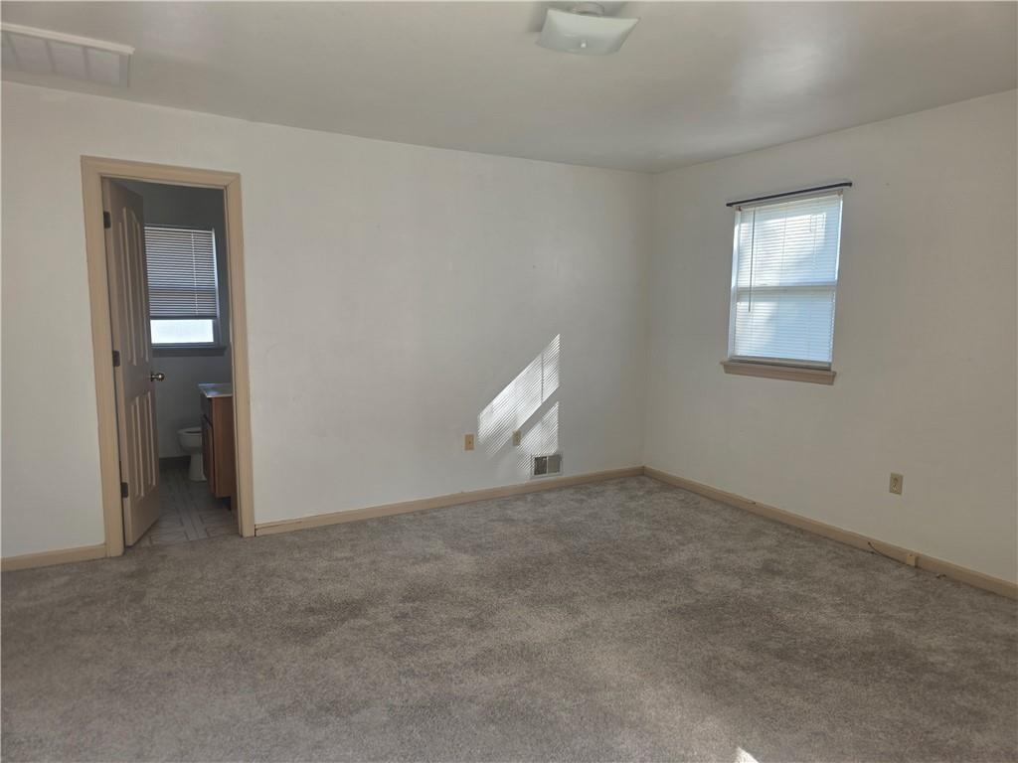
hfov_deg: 73.9
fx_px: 676
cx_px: 509
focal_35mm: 23
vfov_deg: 58.9
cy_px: 382
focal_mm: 6.3
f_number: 1.7
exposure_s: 1/180
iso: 50
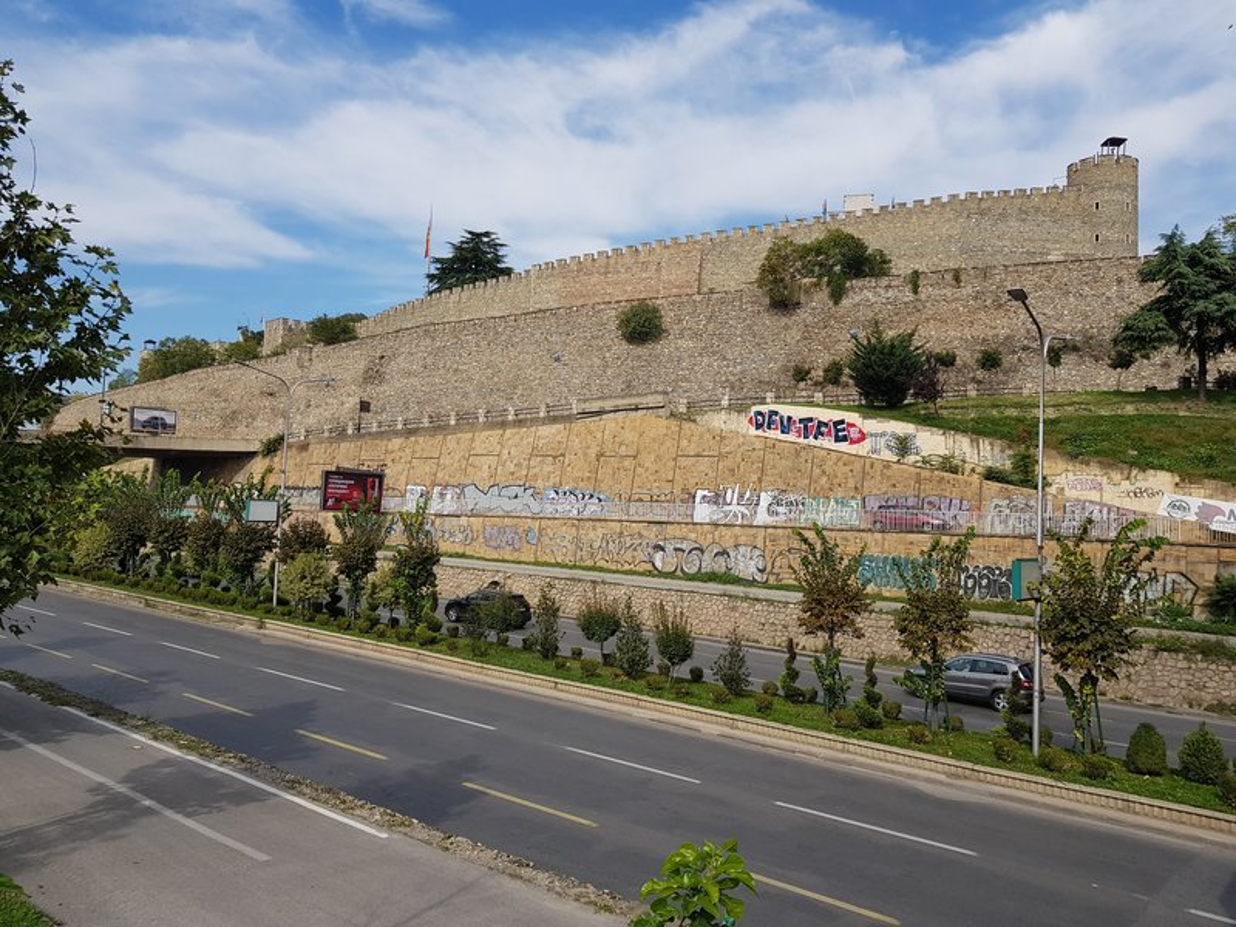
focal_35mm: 26
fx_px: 928
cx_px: 618
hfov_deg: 67.3
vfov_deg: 53.1
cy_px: 464
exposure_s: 1/2064
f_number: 1.7
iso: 40
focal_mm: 4.2
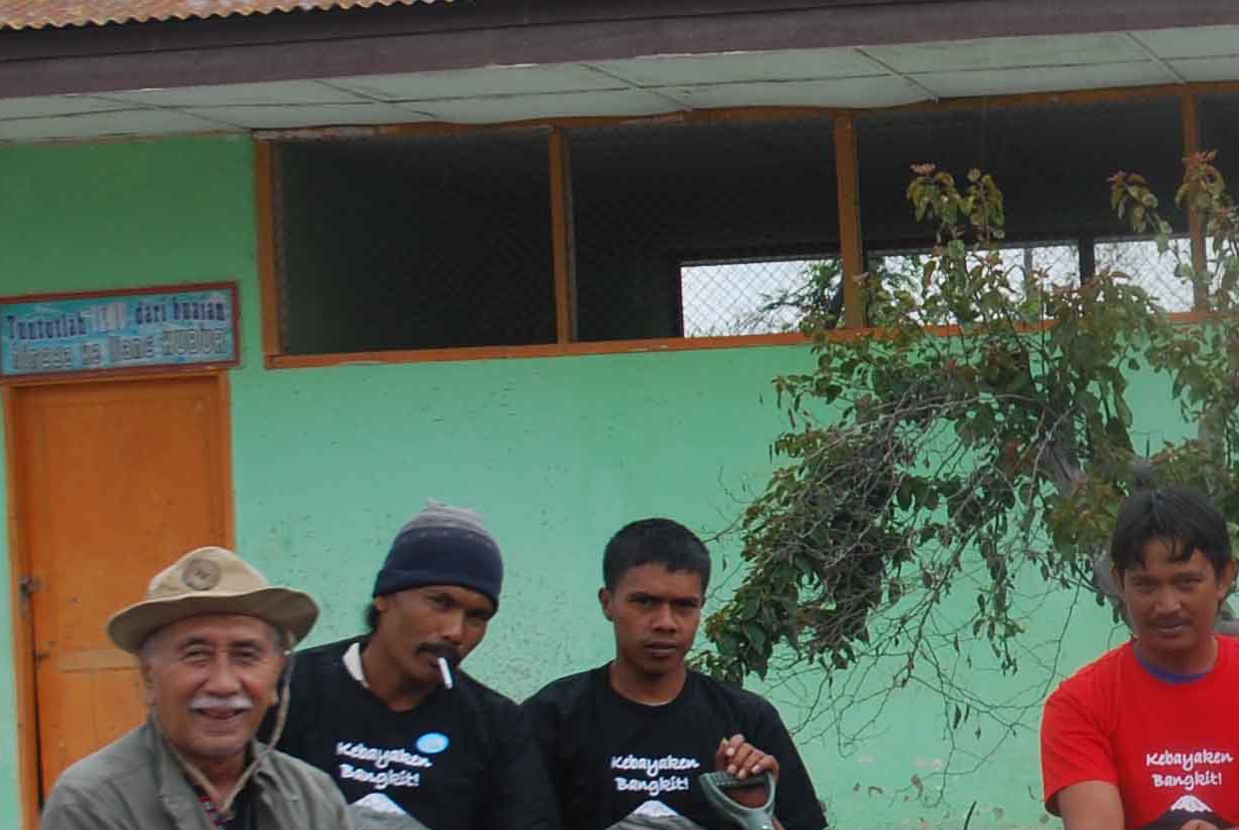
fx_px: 4052
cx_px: 1447
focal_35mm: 118
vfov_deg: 11.7
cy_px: 481
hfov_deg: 16.7
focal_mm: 25
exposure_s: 1/125
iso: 140
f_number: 5.6
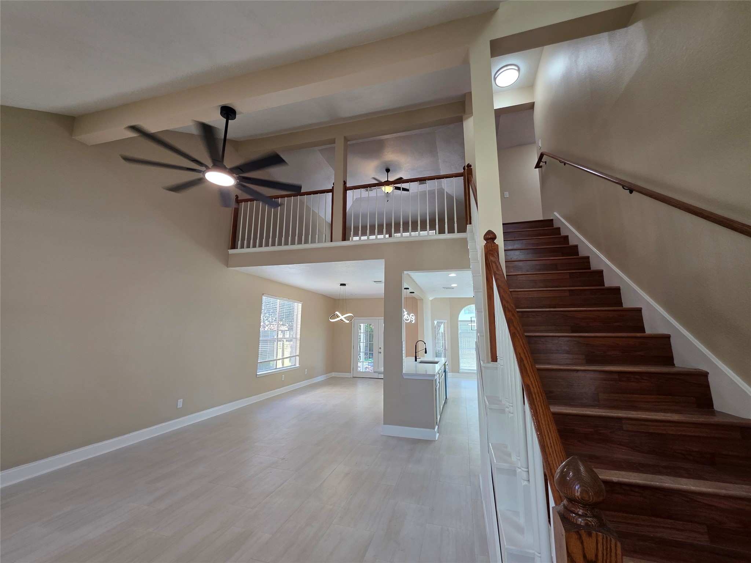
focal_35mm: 13
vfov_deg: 89.9
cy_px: 282
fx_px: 282
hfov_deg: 106.2
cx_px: 376
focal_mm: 2.2
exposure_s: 1/120
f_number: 1.9
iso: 125
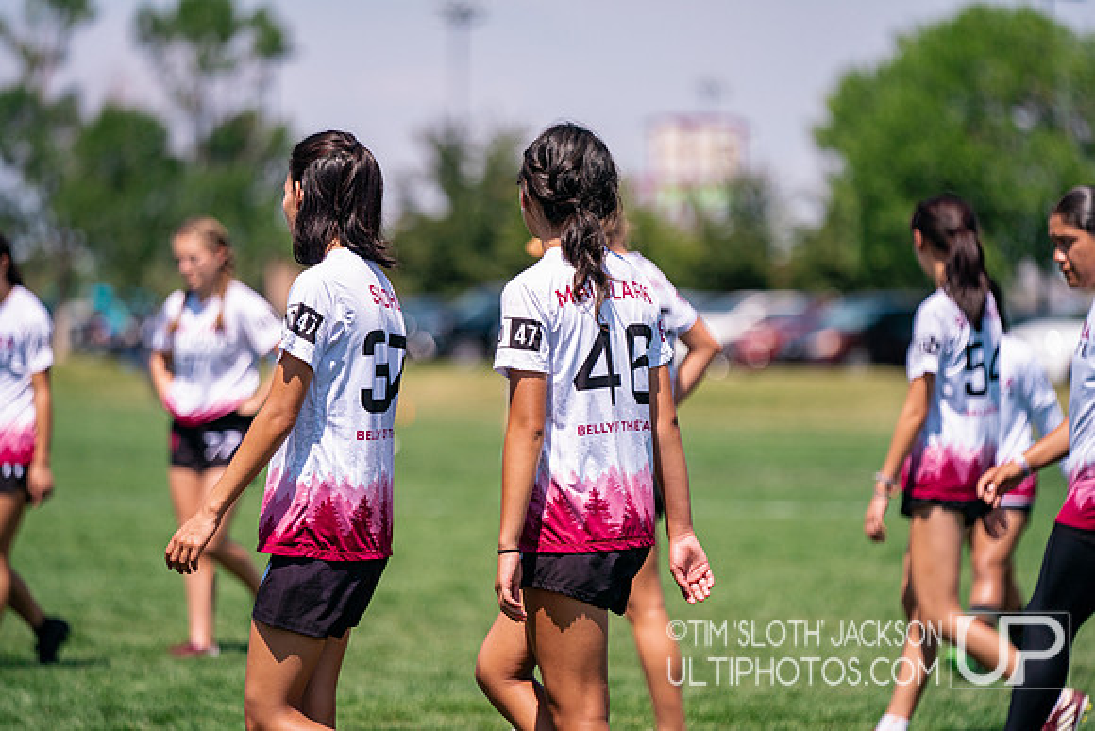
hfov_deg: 10.3
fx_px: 6084
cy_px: 366
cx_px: 548
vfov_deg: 6.9
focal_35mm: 200
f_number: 3.2
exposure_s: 1/6400
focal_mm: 200
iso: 320
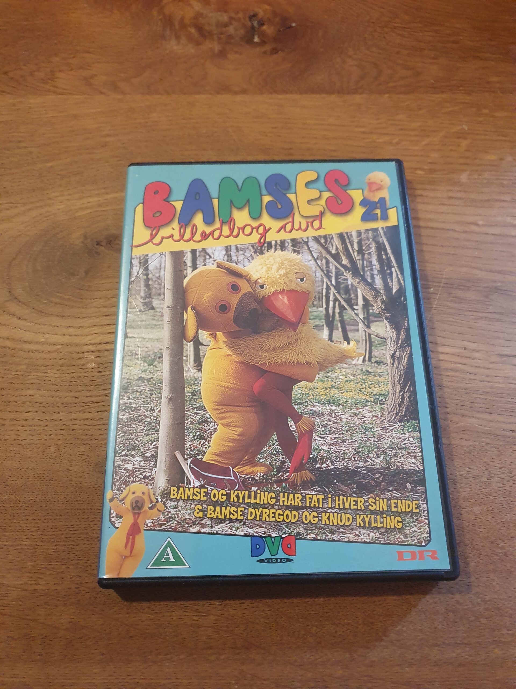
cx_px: 258
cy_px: 344
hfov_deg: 53.1
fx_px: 517
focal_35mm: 26
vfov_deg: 67.3
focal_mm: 4.32
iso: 500
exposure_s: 1/50
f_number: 1.5
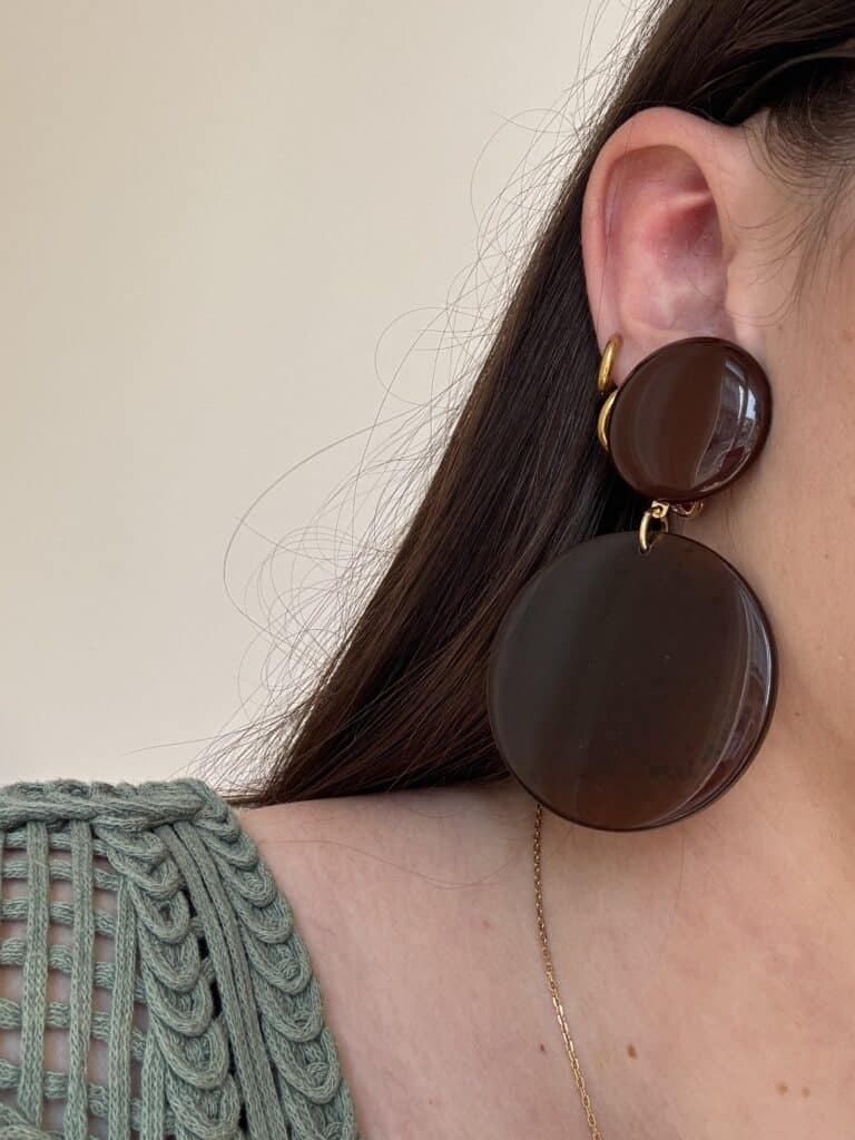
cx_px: 428
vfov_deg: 60.0
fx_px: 988
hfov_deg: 46.8
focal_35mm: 30
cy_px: 570
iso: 64
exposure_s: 1/121
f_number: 1.9
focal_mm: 2.69
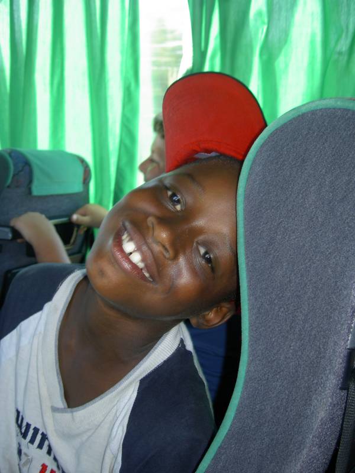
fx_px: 533
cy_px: 236
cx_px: 178
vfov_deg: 47.9
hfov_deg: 36.8
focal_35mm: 39
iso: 100
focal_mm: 8
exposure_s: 1/30
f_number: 2.8
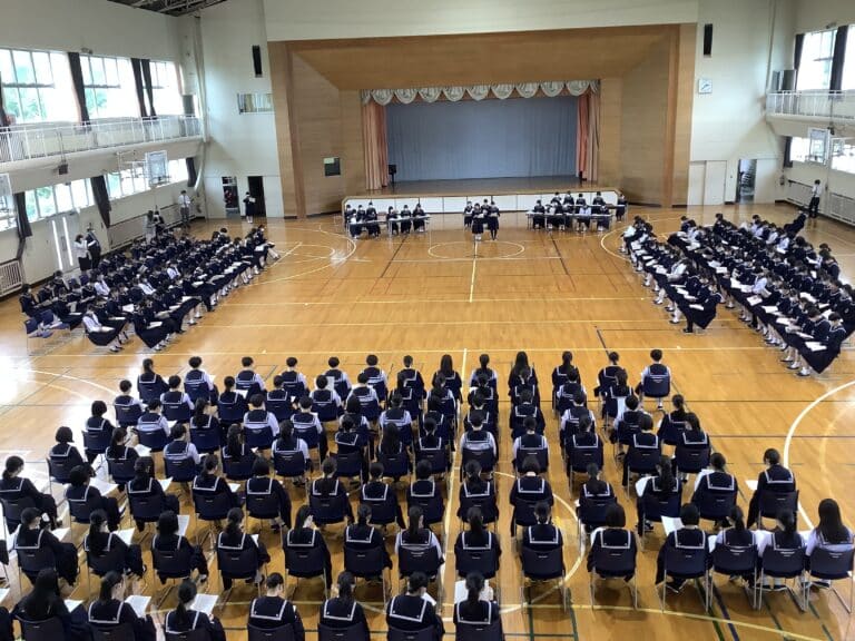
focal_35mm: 31
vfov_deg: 45.4
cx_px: 428
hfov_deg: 58.4
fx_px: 766
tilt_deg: -16.5
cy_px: 320
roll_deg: +1.8
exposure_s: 1/50
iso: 200
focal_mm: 3.3
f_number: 2.4
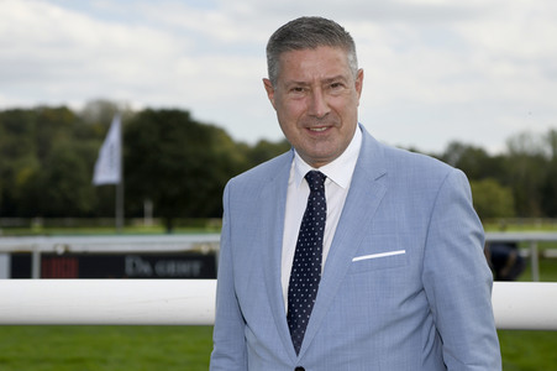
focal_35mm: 70
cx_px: 278
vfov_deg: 19.4
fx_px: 1082
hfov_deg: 28.9
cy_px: 186
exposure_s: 1/8000
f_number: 4
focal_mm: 70
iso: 640
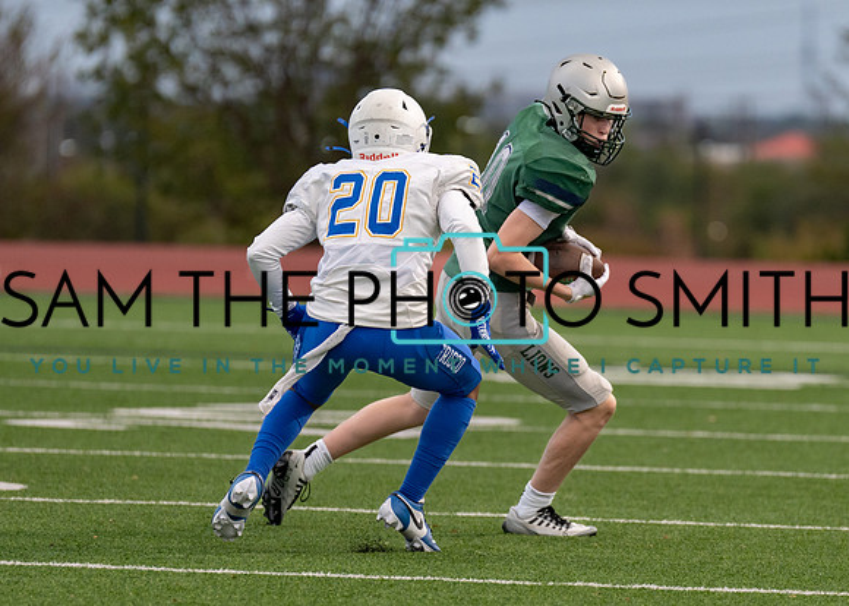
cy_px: 363
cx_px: 561
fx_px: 9565
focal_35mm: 397
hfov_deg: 5.1
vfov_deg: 3.6
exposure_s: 1/1250
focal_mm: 200
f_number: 2.8
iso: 500
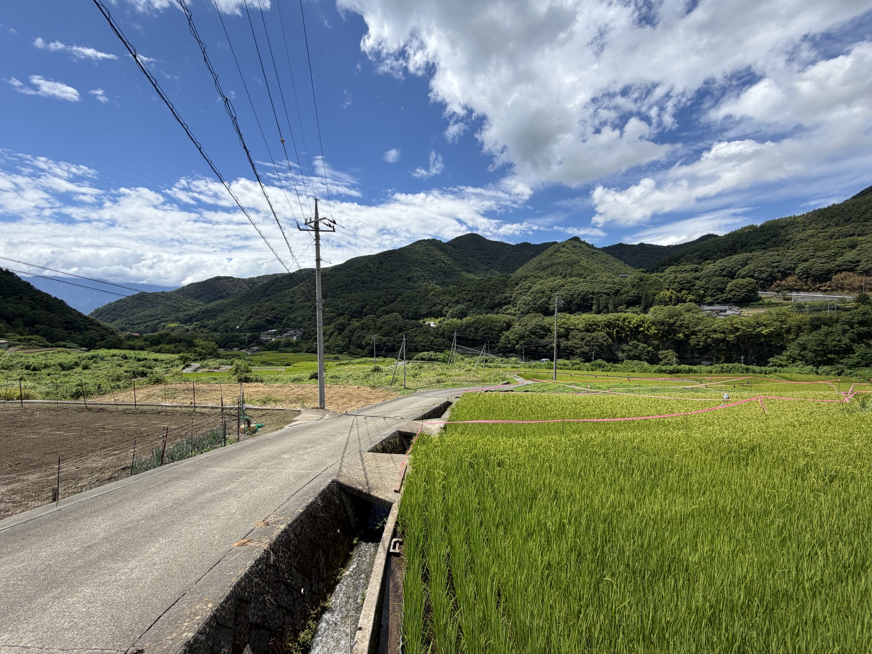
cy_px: 327
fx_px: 353
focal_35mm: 14
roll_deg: +0.0
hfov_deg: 102.1
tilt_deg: -0.7
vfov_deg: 85.7
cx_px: 436
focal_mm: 2.22
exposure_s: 1/955
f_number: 2.2
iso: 20
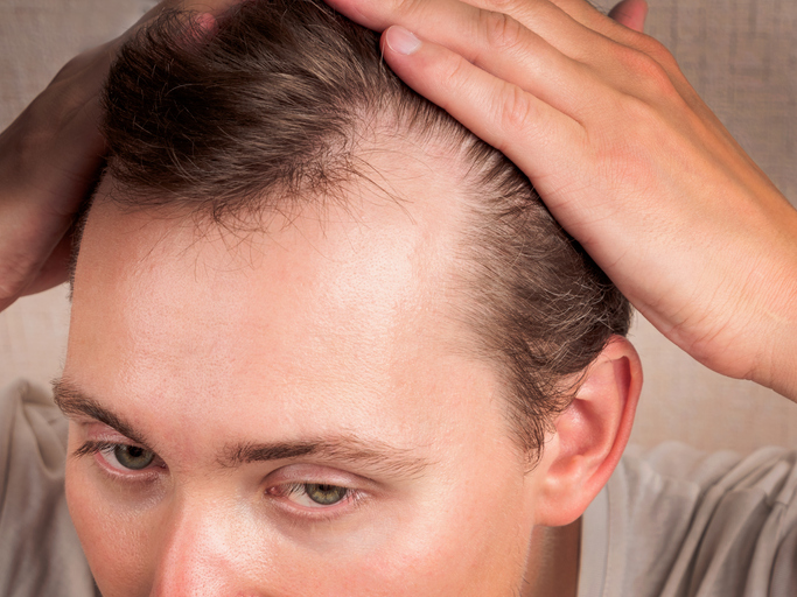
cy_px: 298
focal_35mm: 100
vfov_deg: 14.8
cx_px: 398
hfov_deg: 19.6
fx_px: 2302
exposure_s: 1/160
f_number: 8
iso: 200
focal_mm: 50
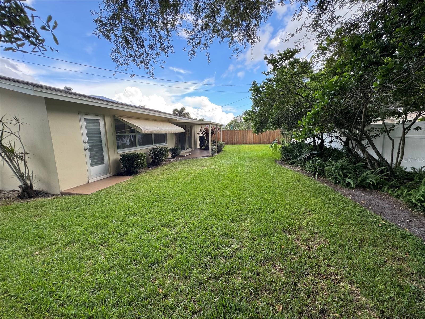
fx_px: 172
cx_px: 212
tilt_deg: -9.4
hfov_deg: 102.1
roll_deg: +1.0
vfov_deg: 85.7
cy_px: 160
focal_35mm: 14
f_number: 2.2
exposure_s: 1/146
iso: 40
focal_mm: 2.22
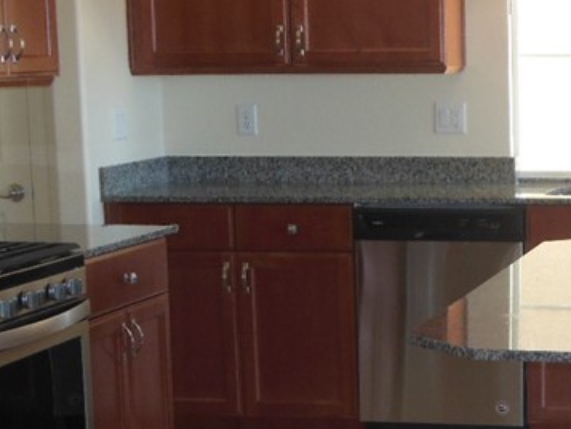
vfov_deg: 13.5
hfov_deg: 17.5
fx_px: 1799
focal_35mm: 109
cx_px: 600
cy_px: 373
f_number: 3.6
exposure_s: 1/30
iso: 200
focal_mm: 6.8
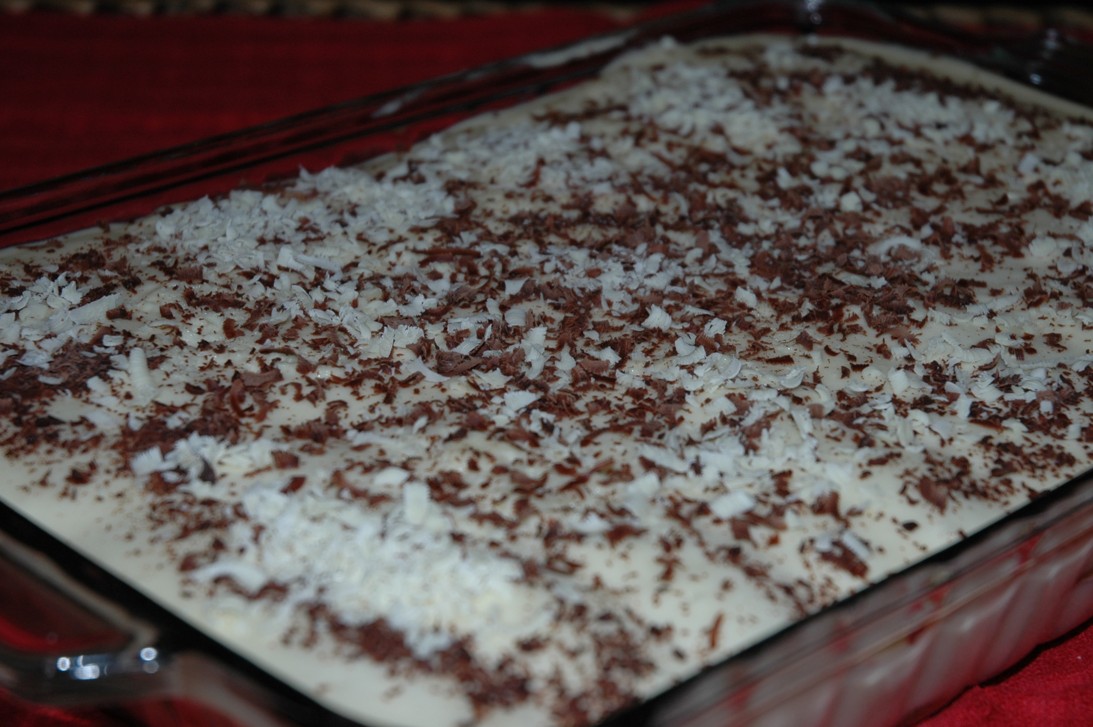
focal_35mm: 81
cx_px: 607
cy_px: 388
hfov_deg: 25.1
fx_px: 2457
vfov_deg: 16.8
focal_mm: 46
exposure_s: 1/60
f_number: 4.5
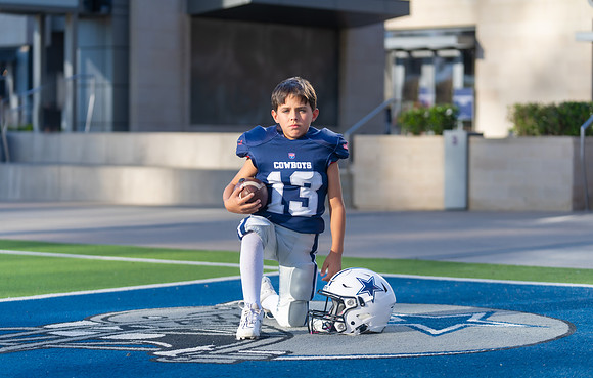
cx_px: 294
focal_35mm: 96
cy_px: 196
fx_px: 1565
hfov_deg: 21.5
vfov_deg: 13.7
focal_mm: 93
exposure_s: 1/640
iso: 100
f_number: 2.8
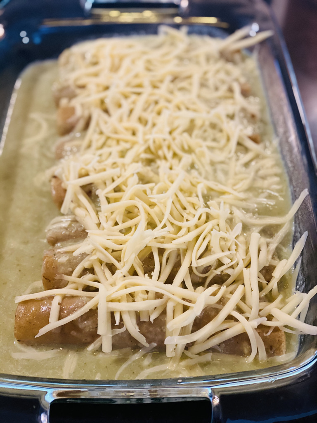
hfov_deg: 28.0
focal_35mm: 52
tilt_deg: -48.7
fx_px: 635
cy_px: 212
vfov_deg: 36.8
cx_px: 158
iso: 400
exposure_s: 1/34
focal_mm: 6
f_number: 2
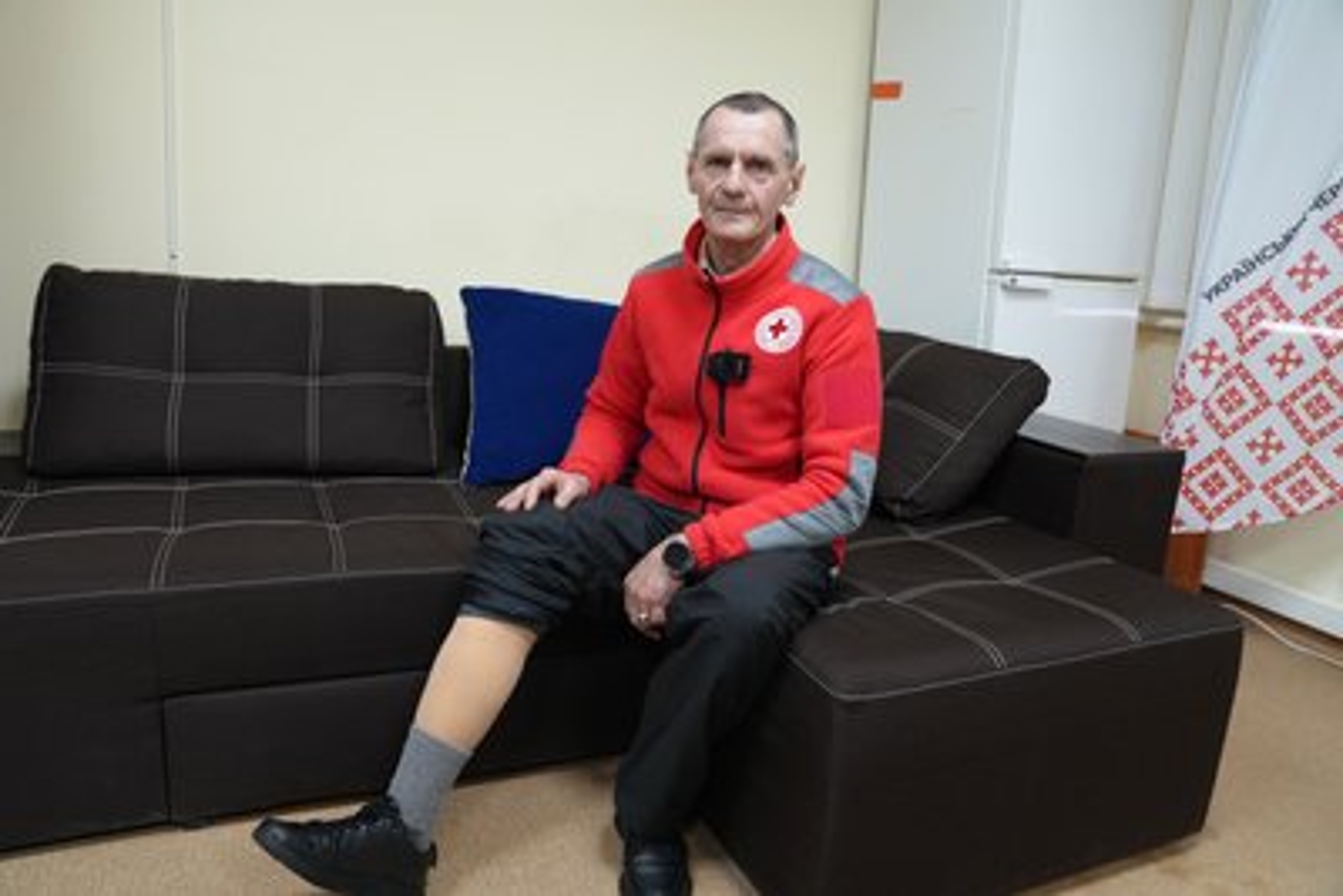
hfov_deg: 73.7
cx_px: 672
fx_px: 896
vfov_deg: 53.2
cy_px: 448
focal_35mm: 24
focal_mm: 24
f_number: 4
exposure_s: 1/160
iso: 3200
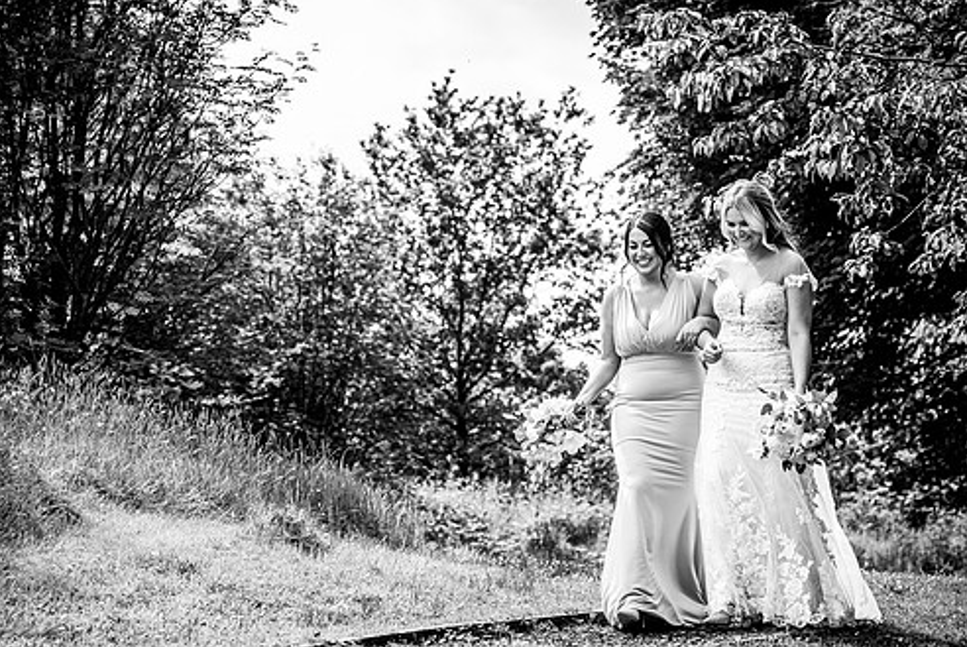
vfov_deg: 12.9
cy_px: 351
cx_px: 401
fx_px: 2850
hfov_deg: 19.2
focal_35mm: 106
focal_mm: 90
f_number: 4.5
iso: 250
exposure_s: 1/1600
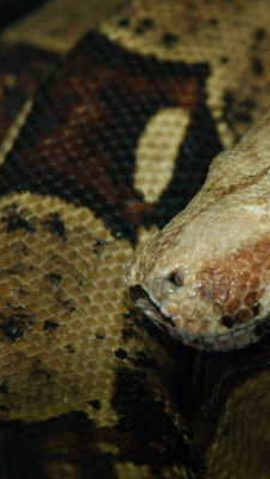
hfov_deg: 6.5
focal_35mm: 185
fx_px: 2352
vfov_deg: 11.6
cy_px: 214
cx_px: 320
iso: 400
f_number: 4.5
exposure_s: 1/60
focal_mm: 70
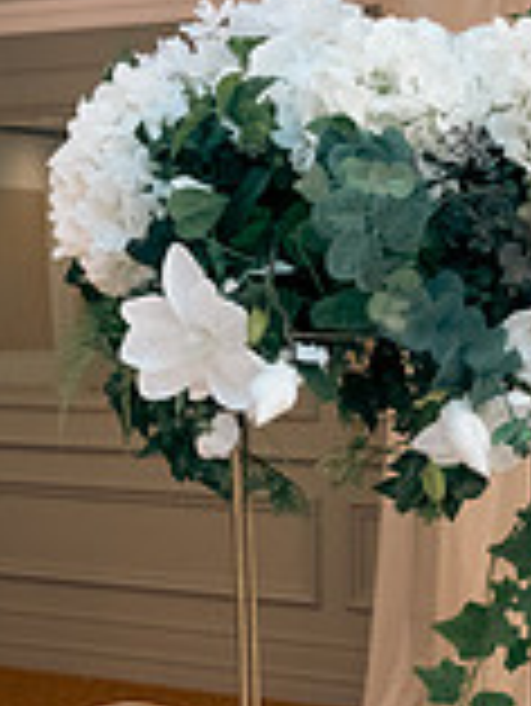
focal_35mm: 96
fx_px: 1961
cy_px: 812
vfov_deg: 19.4
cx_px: 464
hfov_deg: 15.3
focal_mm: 27
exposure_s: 1/160
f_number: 3.5
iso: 800
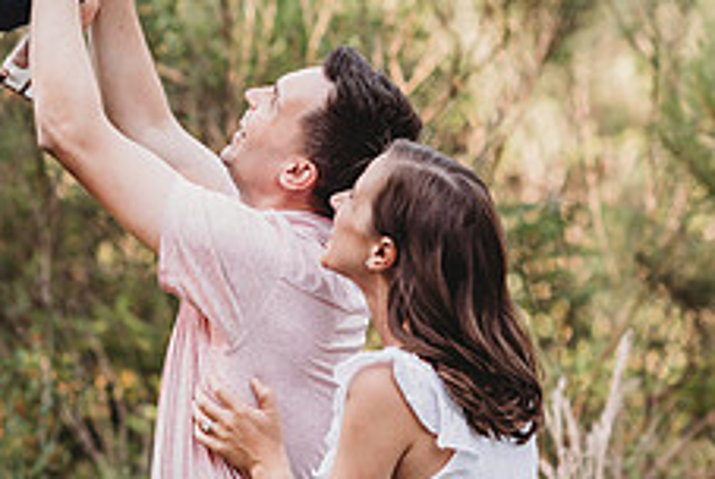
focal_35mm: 217
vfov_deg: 6.3
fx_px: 4315
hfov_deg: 9.4
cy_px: 206
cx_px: 145
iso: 100
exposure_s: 1/250
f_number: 2.2
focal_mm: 85
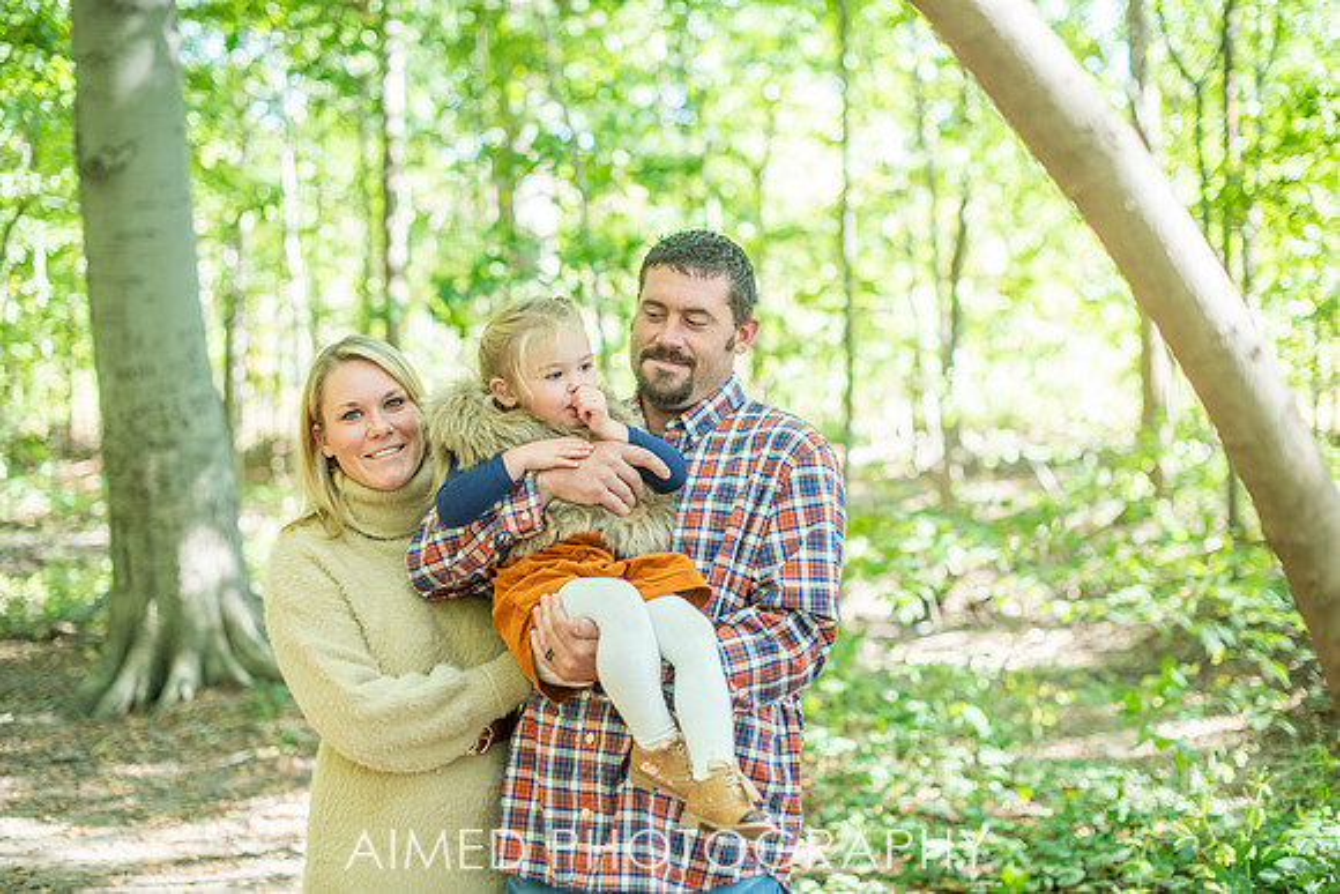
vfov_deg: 27.0
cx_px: 670
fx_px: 1861
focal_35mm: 50
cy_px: 447
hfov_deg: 39.6
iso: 500
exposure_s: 1/400
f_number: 2.2
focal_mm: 50
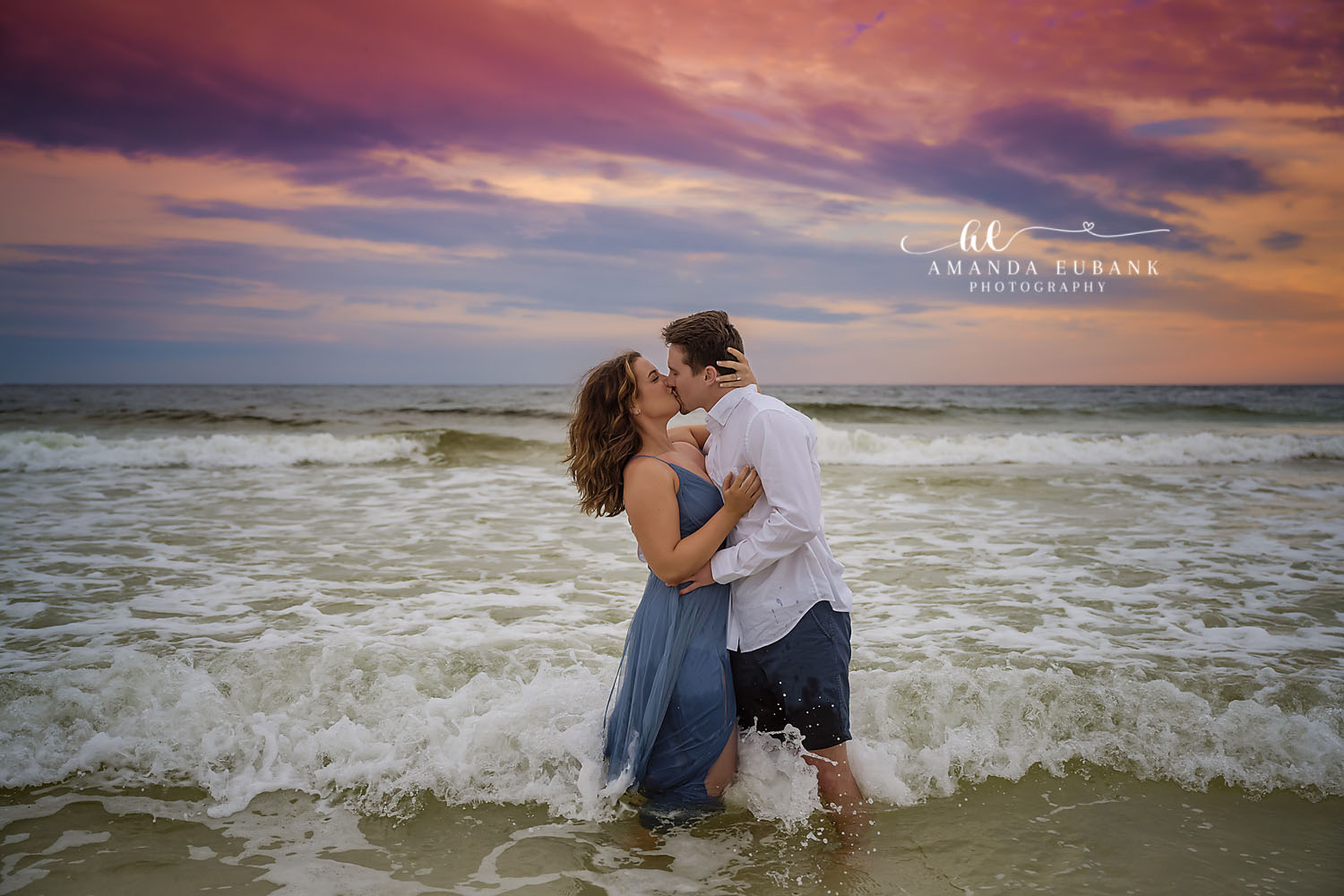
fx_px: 1456
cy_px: 448
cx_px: 672
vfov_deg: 34.2
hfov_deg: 49.6
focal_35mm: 39
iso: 500
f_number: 3.2
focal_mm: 39
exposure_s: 1/2000
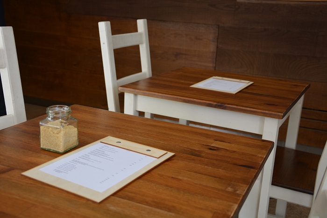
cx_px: 164
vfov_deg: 29.9
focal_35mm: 45
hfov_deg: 43.6
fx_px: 409
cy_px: 109
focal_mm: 30
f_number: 5
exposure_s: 1/100
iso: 400
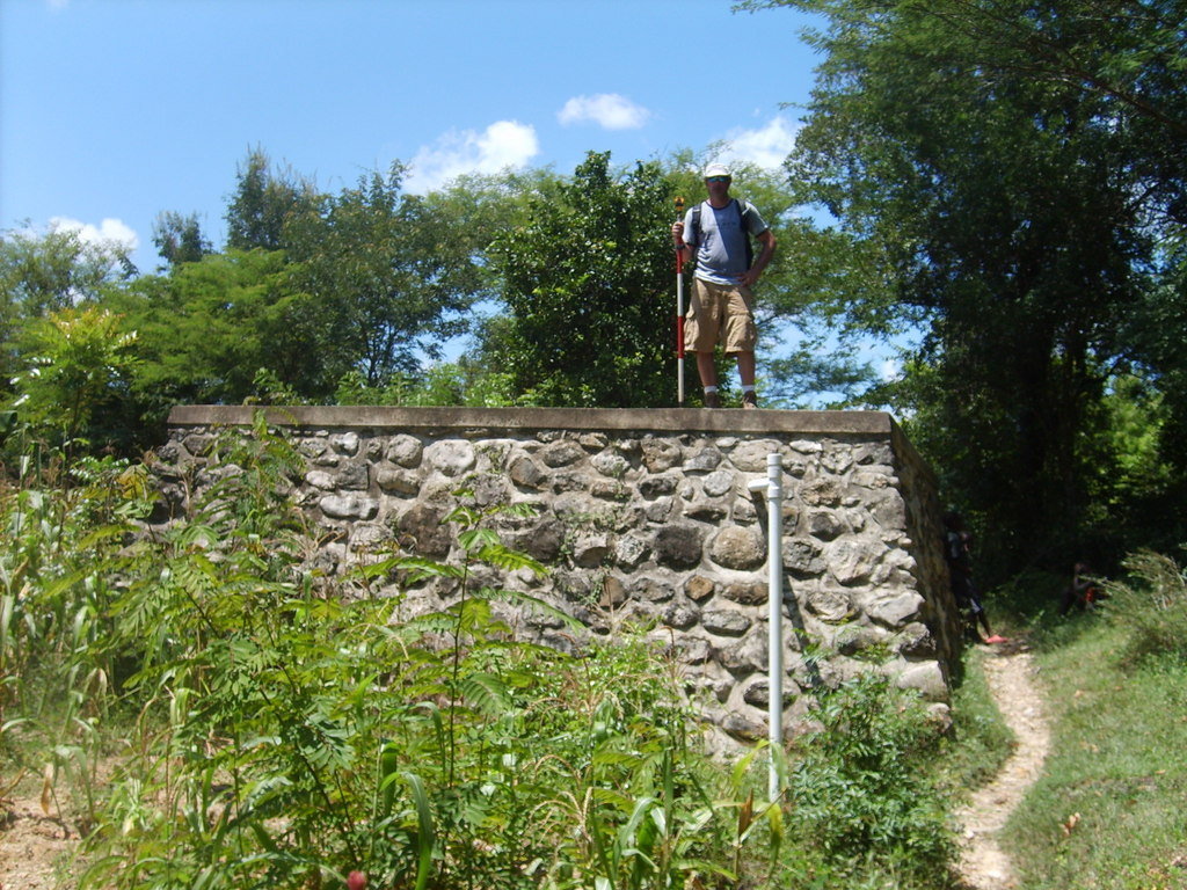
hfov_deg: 52.6
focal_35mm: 35
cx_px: 594
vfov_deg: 40.7
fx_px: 1200
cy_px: 445
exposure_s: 1/1000
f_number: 2.8
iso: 50
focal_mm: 5.8
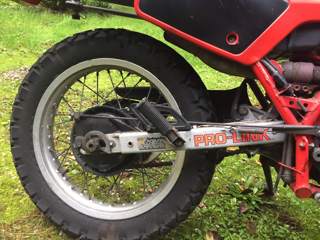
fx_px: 268
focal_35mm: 29
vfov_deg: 48.2
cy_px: 120
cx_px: 160
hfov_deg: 61.7
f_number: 2.2
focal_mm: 4.15
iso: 50
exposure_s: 1/33
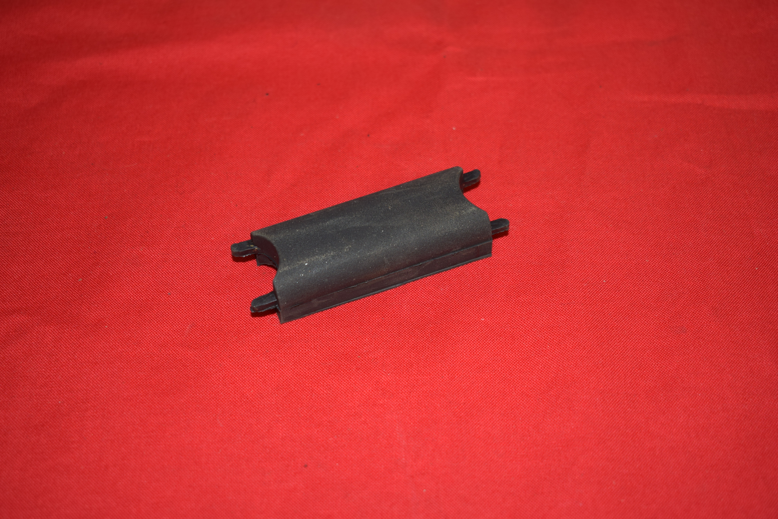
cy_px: 260
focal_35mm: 52
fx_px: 1135
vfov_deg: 25.8
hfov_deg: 37.8
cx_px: 389
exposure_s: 1/25
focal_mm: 35
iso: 160
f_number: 5
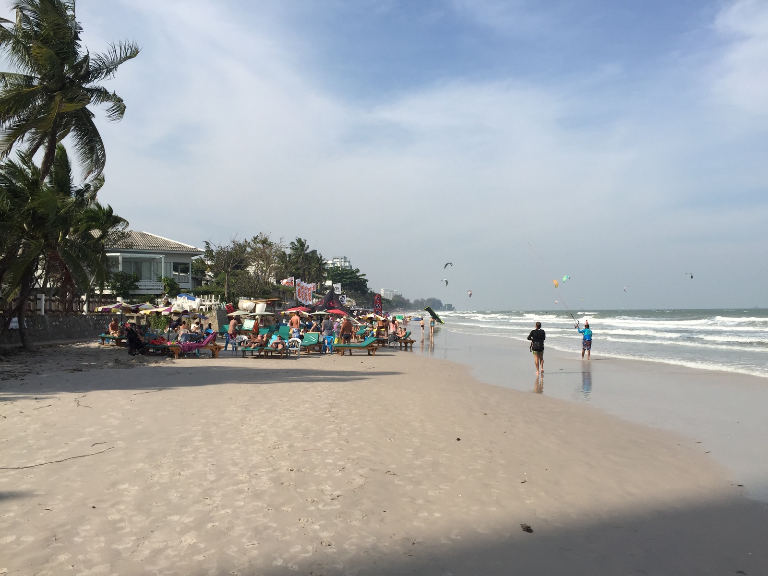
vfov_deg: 48.2
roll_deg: +0.6
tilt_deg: +2.5
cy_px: 288
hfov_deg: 61.7
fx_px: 643
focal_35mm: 29
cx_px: 384
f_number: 2.2
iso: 32
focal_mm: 4.15
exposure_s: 1/2825
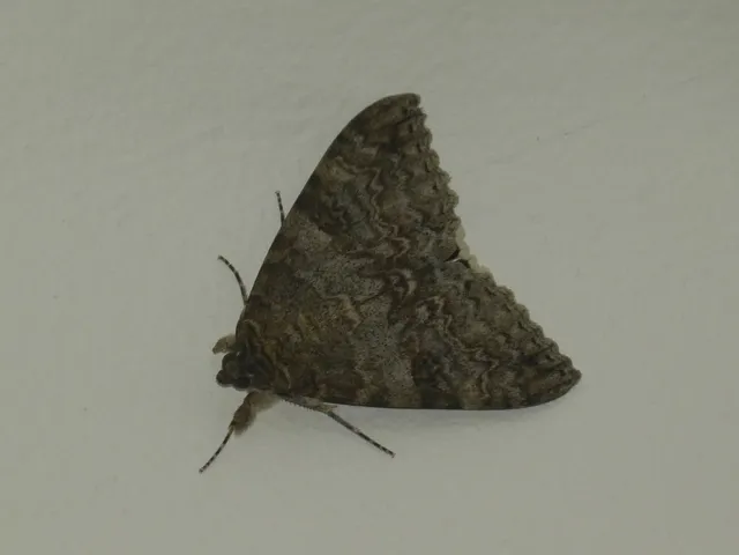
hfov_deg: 3.4
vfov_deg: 2.5
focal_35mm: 584
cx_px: 370
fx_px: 12468
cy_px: 278
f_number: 5.6
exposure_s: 1/100
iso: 400
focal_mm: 104.7
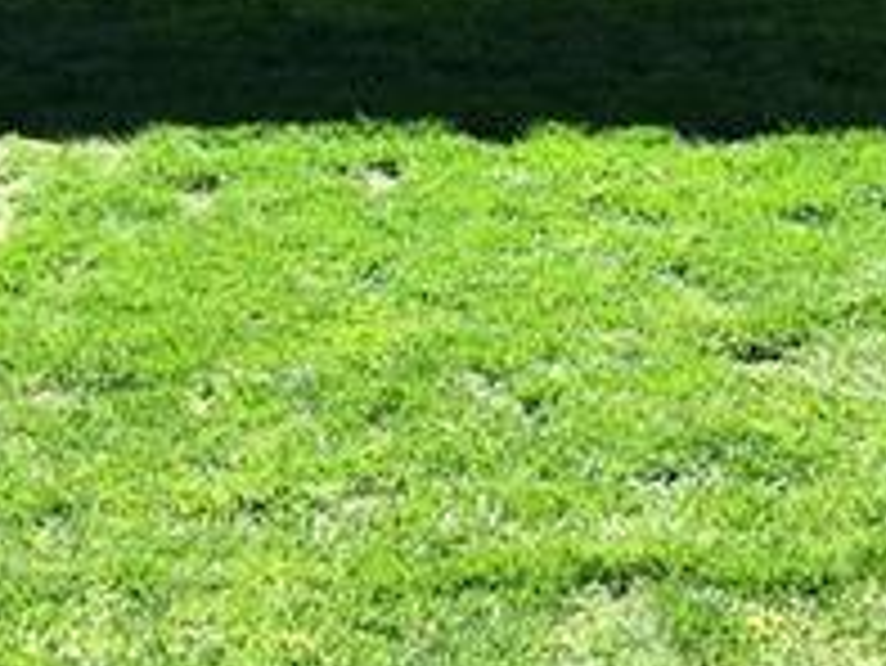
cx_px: 243
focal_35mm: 94
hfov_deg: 20.7
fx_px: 2407
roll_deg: +2.3
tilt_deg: -13.3
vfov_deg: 15.3
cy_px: -104
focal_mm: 4.15
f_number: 2.2
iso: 25
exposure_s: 1/304
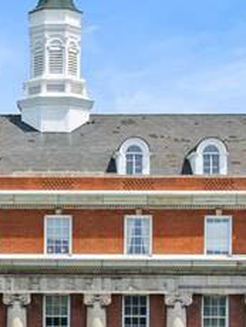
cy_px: 279
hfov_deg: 15.5
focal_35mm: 94
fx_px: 889
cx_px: 13
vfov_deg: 20.5
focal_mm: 8.38
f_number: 2.8
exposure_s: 1/2500
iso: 120
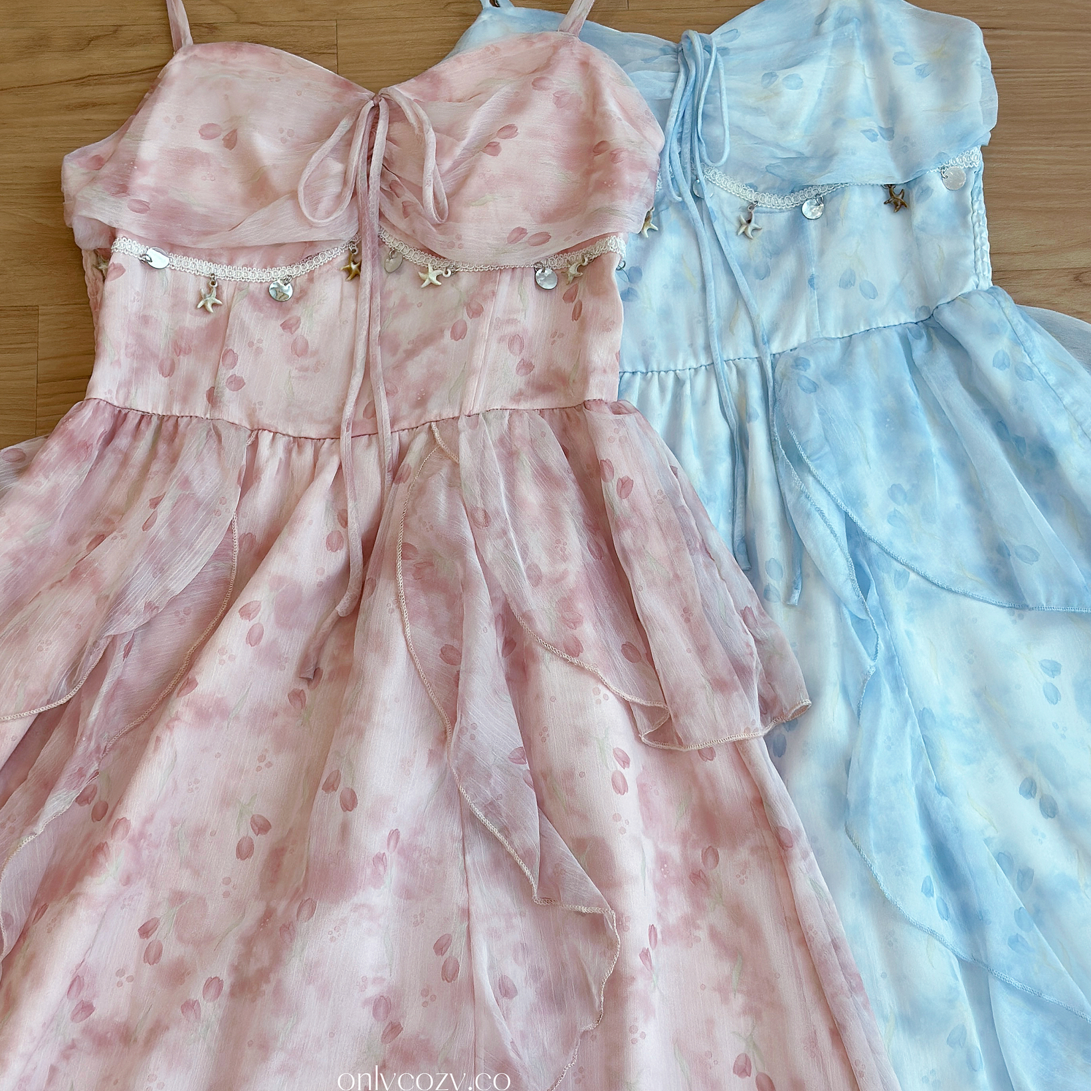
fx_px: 2211
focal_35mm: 62
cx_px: 551
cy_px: 565
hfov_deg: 27.7
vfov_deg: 27.7
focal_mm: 6.86
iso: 80
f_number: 1.78
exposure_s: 1/121
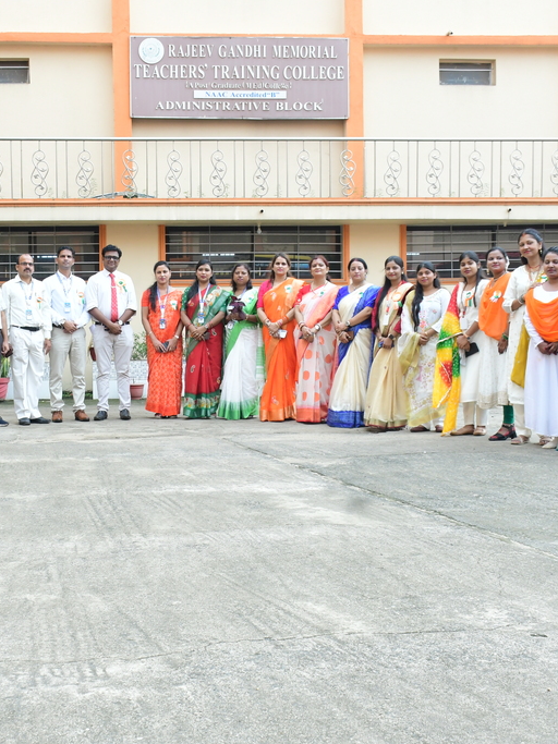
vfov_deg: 38.2
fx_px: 1075
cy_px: 376
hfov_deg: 28.9
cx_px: 180
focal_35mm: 50
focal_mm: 23
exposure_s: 1/160
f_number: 7.1
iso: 640
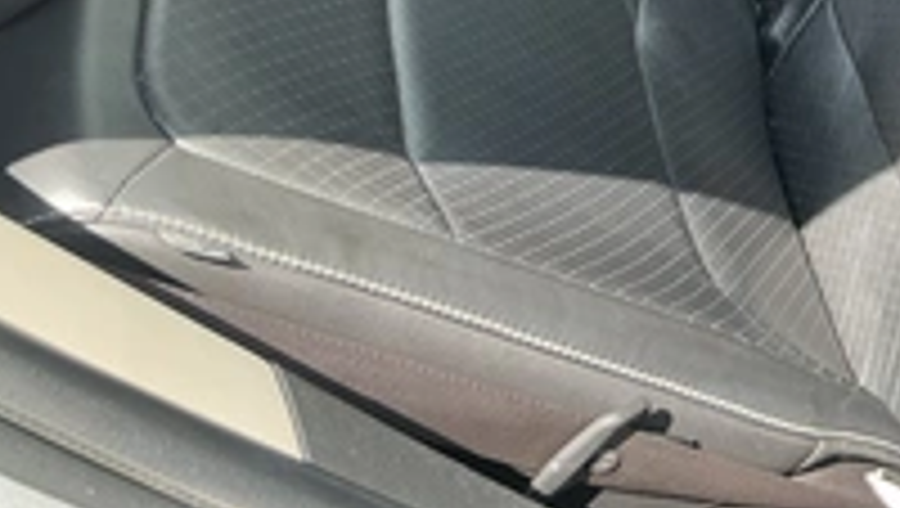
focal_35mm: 61
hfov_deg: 33.9
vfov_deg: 18.5
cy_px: -135
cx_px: 626
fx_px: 1457
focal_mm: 3
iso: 25
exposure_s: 1/172
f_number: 1.8
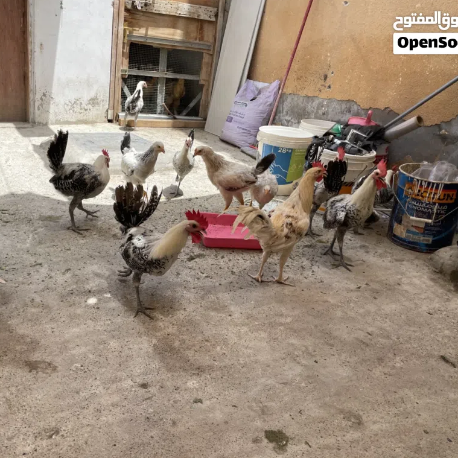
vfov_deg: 52.5
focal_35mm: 31
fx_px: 464
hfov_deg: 52.2
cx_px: 186
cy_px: 228
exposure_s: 1/1092
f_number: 1.6
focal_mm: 4.2
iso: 32
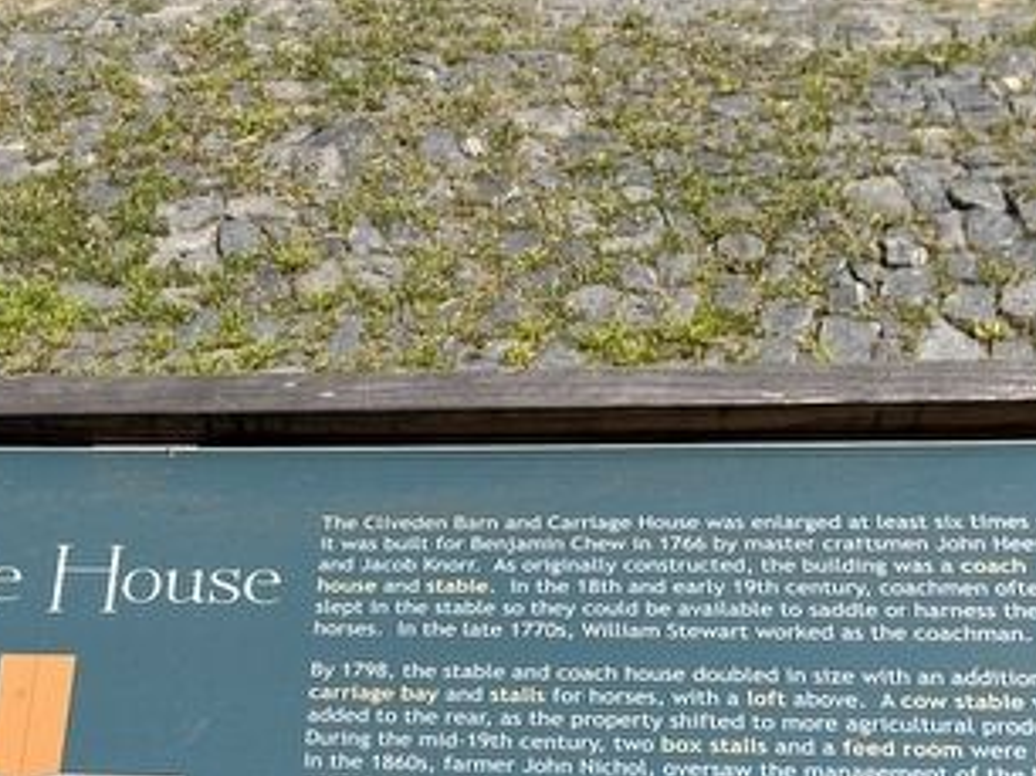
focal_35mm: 68
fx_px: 2034
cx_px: 166
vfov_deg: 20.9
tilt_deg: -31.5
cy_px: 769
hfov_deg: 27.8
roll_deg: +2.4
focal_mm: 5.1
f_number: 1.6
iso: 50
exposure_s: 1/3623
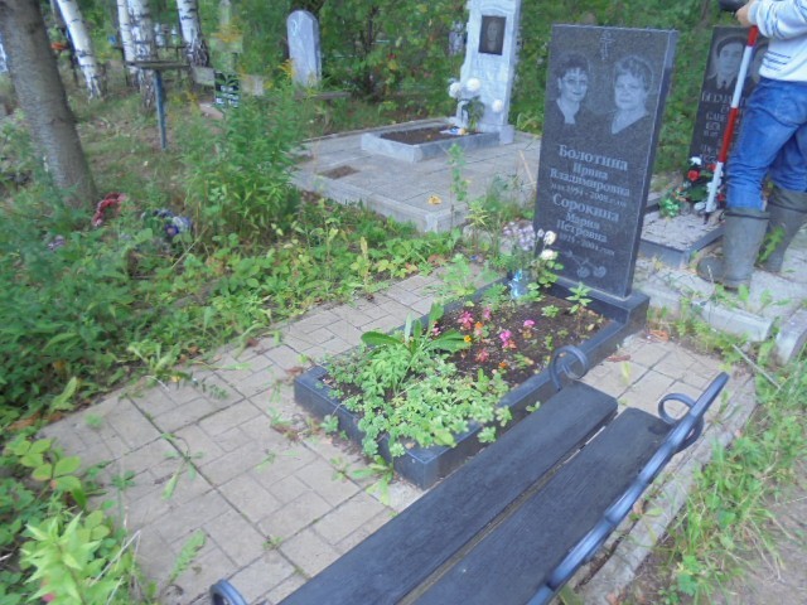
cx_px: 404
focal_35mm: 26
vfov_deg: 53.1
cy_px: 302
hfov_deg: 67.3
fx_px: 606
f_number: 3.5
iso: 100
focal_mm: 4.6
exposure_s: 1/50
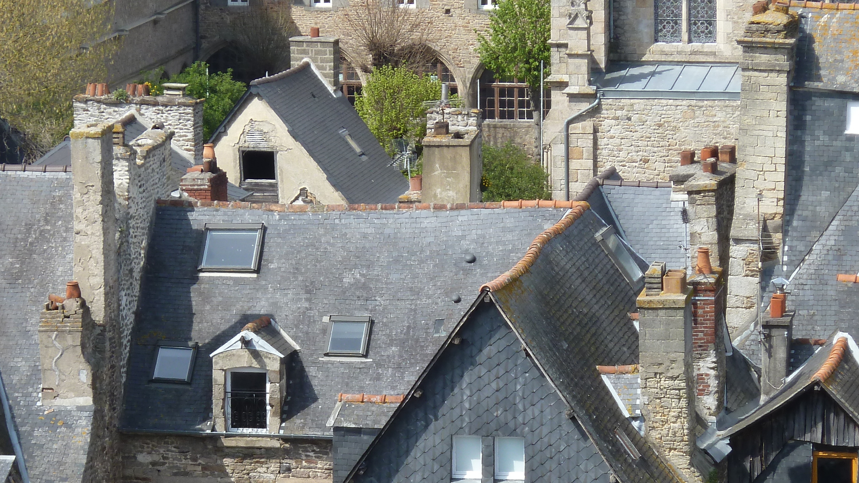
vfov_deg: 4.1
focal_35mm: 295
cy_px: 385
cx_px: 419
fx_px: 6719
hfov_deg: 7.3
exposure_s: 1/320
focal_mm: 29.9
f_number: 4.5
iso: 80
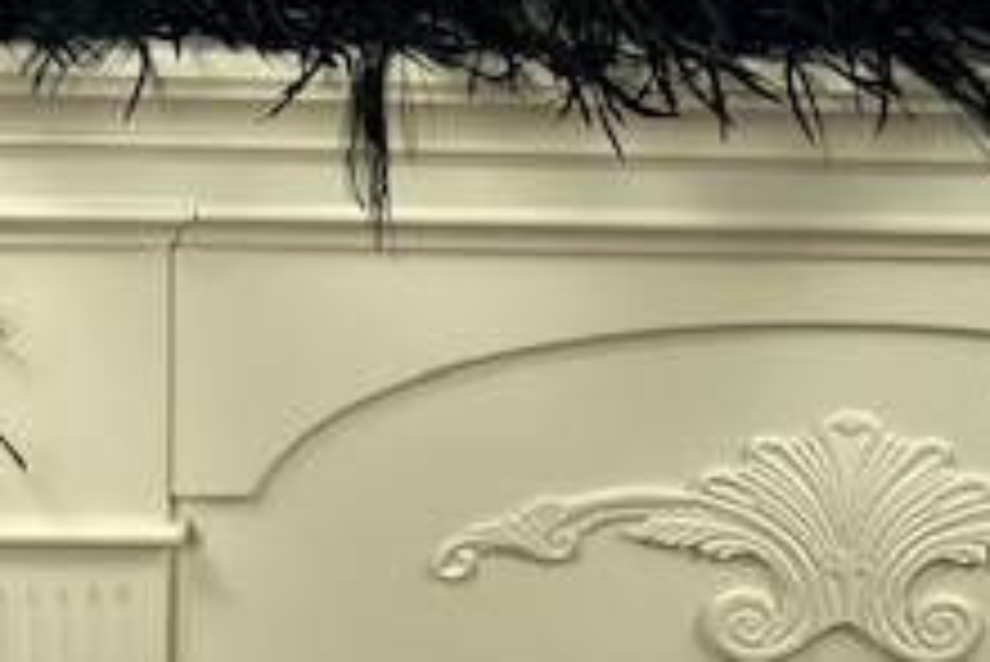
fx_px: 4320
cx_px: 932
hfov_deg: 12.9
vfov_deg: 8.6
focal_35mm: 157
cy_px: -176
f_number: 2
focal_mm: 6
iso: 100
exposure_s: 1/120
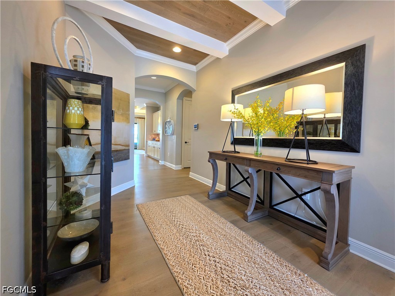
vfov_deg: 89.9
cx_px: 198
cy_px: 148
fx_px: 148
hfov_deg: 106.2
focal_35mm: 13
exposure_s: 1/60.2
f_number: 1.9
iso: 160
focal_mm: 2.2
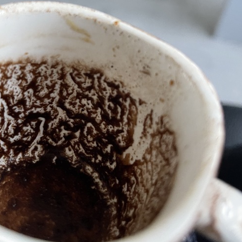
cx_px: 96
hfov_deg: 39.0
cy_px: 49
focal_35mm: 43
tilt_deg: -50.2
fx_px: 340
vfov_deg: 37.8
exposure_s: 1/60
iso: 500
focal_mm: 5.1
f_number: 1.6
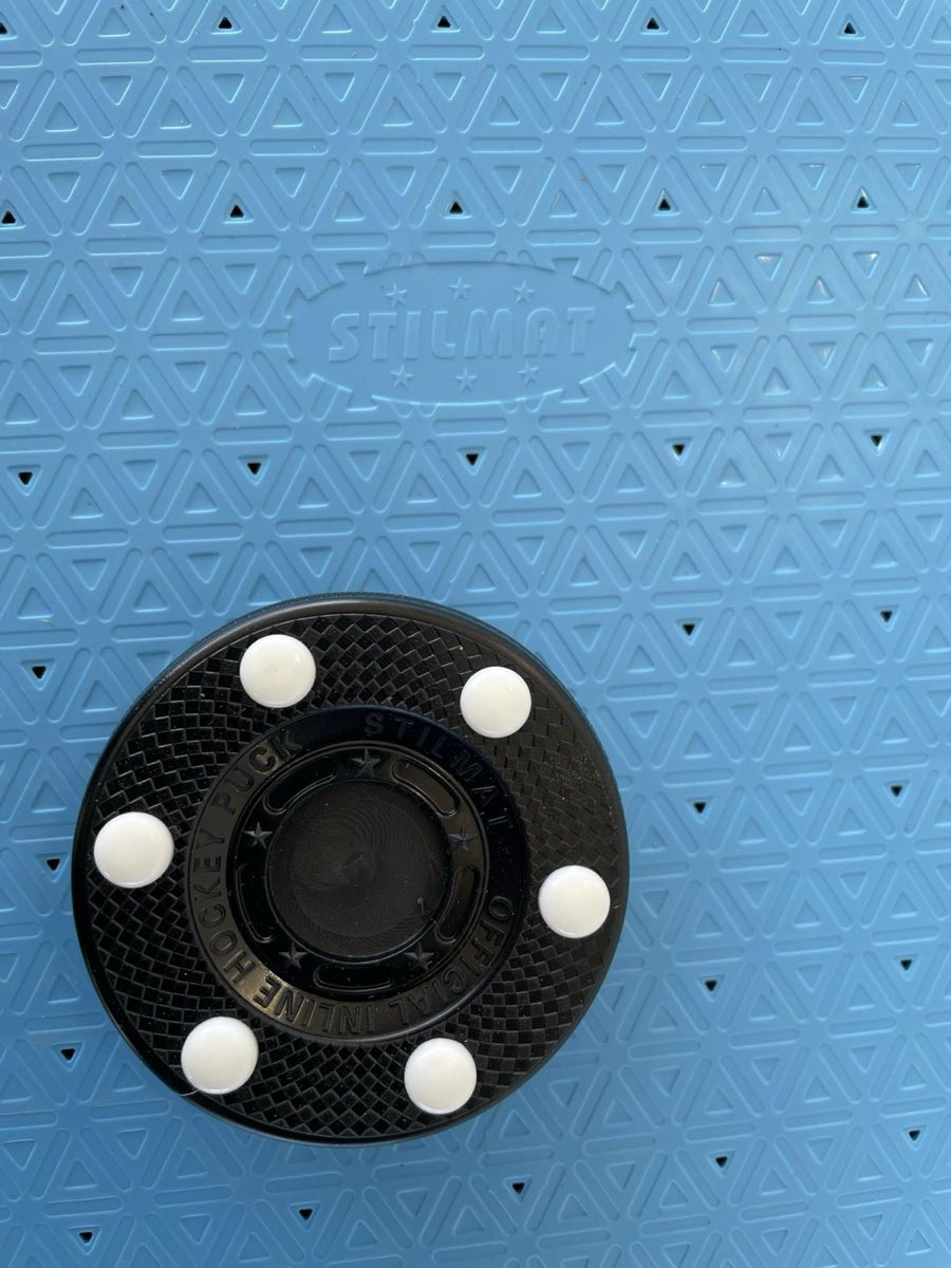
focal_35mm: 26
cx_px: 476
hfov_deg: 53.1
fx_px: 952
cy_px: 634
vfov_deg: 67.3
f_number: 1.6
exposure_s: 1/190
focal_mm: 4.2
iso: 32
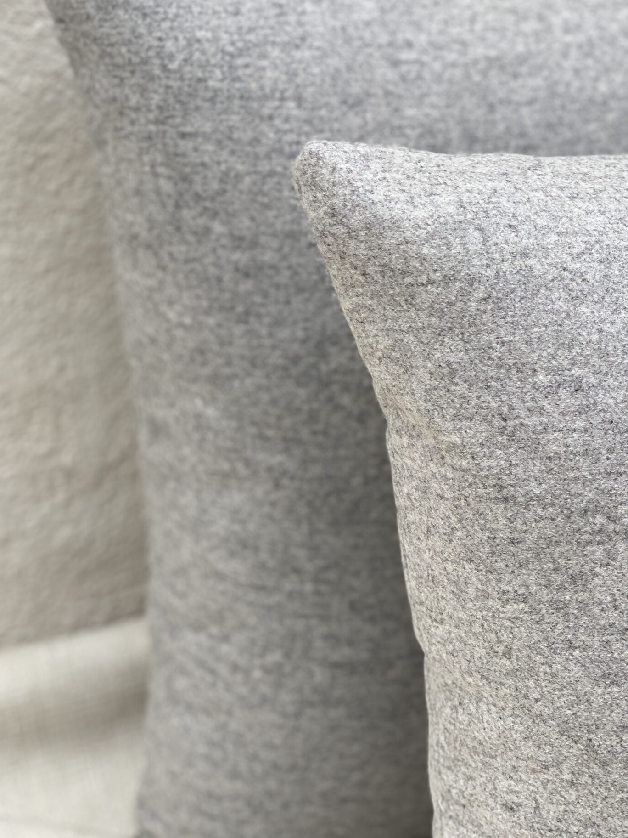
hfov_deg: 20.1
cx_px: 428
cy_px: 308
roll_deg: -3.6
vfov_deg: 26.6
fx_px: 1766
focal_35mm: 73
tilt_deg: -30.8
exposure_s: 1/122
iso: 25
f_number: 2
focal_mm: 6
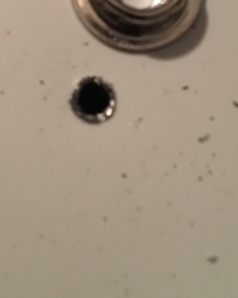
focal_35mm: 59
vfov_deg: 30.5
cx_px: 103
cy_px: 29
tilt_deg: -68.4
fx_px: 520
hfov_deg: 25.8
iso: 250
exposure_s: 1/15
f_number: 2.2
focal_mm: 4.15
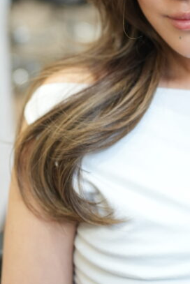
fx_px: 695
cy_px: 25
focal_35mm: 88
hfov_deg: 15.3
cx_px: 183
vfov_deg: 22.5
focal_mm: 35
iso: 1000
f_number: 2
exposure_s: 1/250
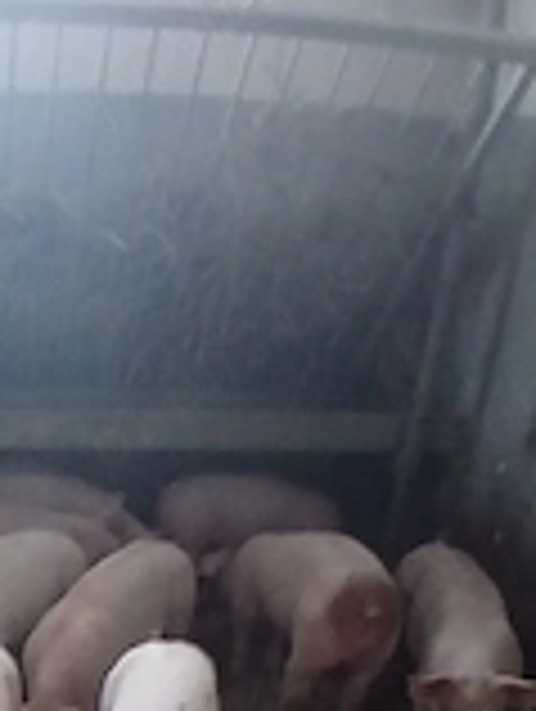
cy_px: 765
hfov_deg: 30.7
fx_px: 885
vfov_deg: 37.4
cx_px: -27
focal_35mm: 43
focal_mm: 1.4
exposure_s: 1/25
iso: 500
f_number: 2.2
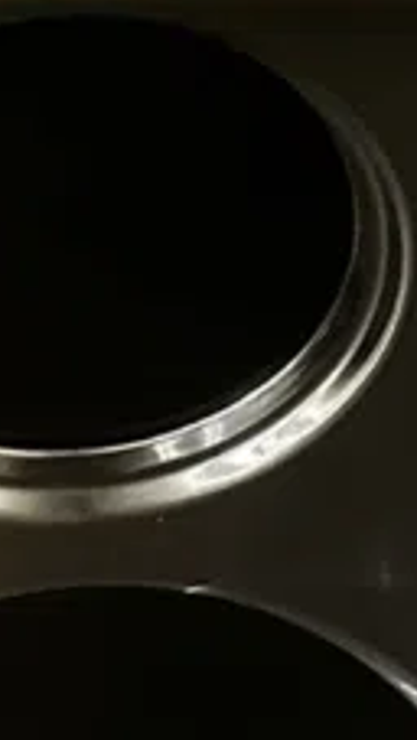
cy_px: -83
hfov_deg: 7.7
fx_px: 3080
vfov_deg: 13.4
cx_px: 404
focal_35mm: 157
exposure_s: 1/32
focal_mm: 6.86
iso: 1000
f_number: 1.78
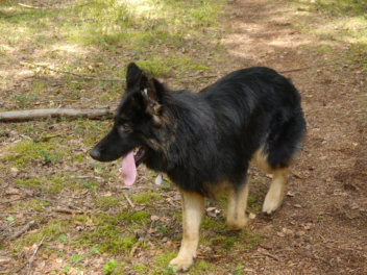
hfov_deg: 23.3
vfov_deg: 17.6
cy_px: 138
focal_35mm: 84
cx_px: 184
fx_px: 891
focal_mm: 42
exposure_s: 1/250
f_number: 5.6
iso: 1000
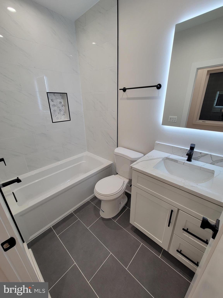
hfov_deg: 89.9
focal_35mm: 13
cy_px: 149
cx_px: 112
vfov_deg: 106.2
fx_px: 112
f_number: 2.2
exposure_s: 1/60
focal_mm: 2.2
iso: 100
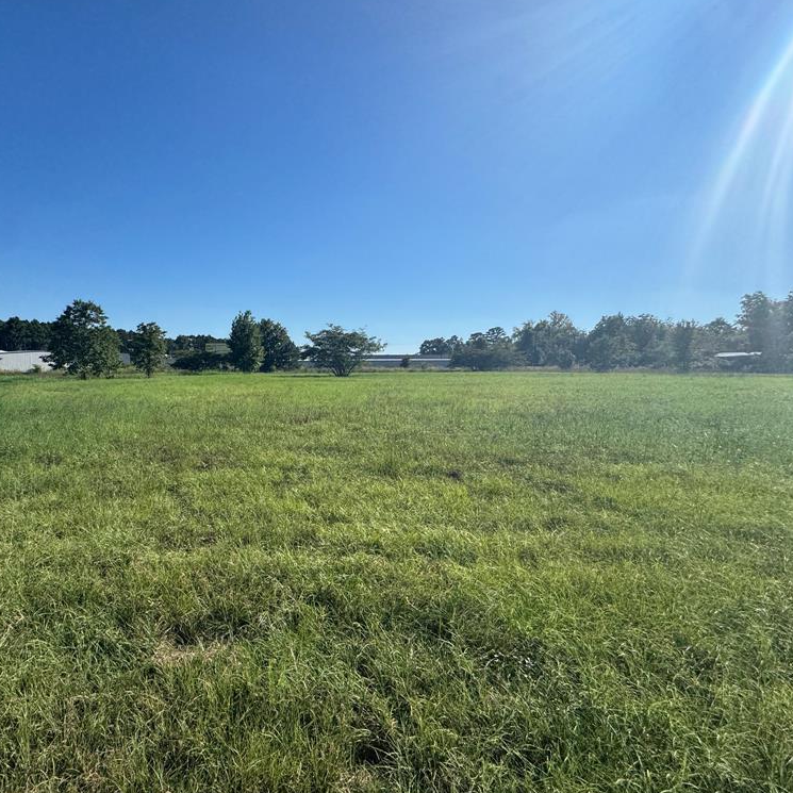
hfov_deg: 82.3
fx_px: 441
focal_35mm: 17
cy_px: 395
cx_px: 294
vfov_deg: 84.0
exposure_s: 1/2985
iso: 50
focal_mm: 2.22
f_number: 2.2
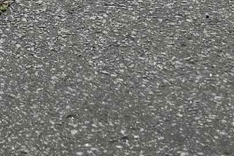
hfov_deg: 11.2
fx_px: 1170
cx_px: -64
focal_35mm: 180
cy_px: -477
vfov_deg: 6.2
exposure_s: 1/1384
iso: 12
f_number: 1.7
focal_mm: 6.3
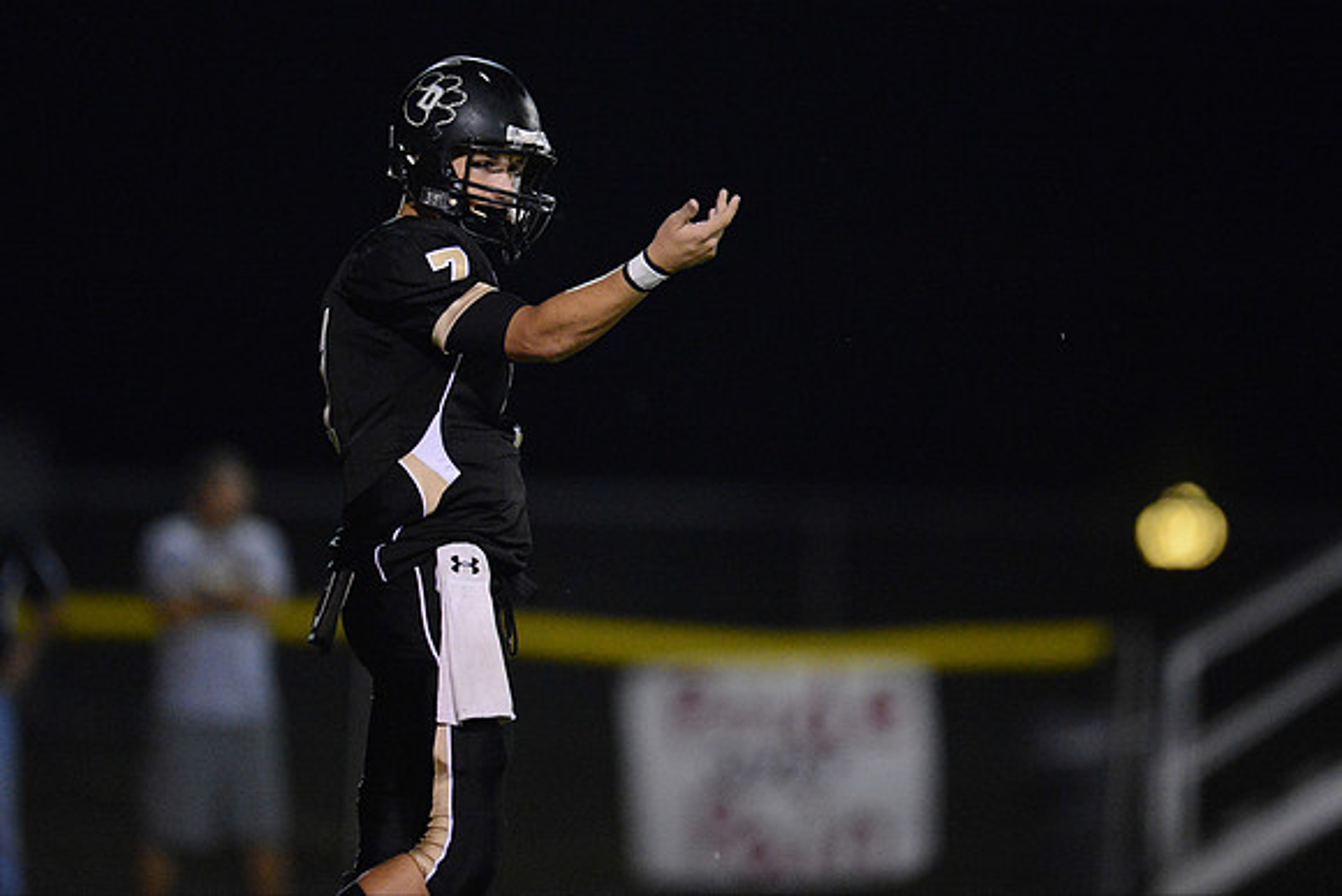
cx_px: 671
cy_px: 448
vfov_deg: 3.4
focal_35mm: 400
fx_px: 14914
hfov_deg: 5.2
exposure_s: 1/640
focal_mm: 400
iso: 12800
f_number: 2.8
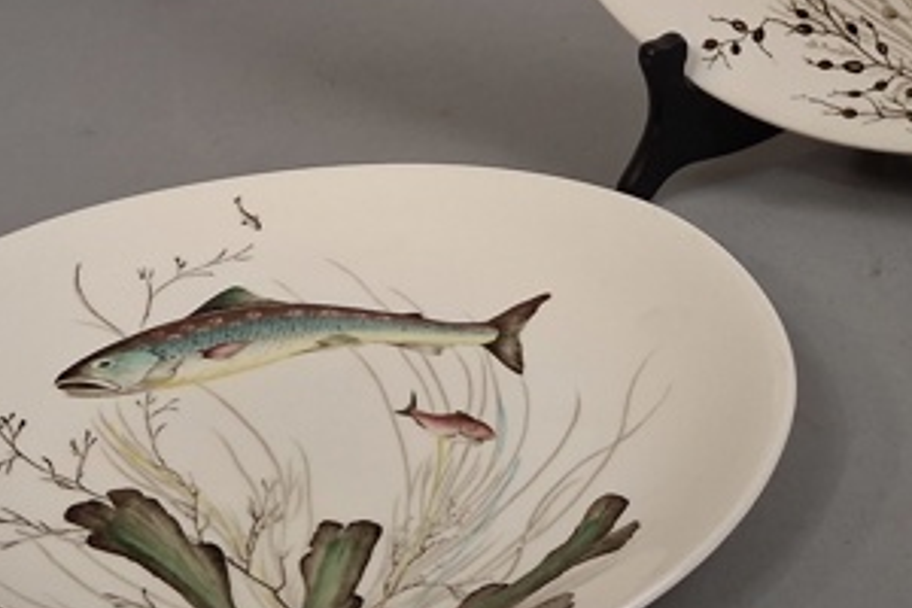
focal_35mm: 75
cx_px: 605
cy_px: -3
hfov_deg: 26.8
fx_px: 1900
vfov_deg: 17.7
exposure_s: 1/100
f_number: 1.8
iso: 320
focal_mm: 4
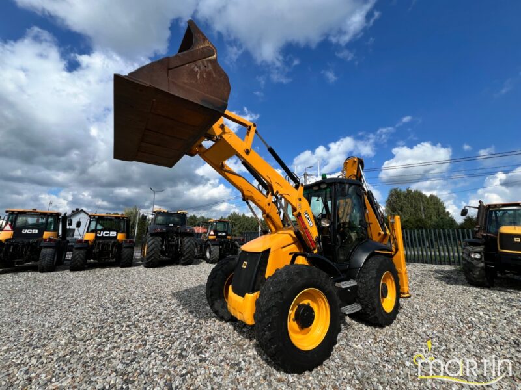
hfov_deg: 106.2
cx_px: 260
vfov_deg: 89.9
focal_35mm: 13
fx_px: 196
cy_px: 195
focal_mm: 1.57
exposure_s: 1/2137
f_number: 1.8
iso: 32
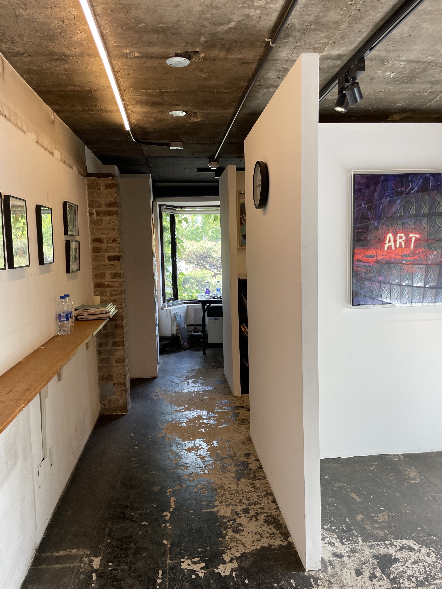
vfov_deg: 67.3
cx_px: 221
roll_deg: +2.4
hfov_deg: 53.1
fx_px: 443
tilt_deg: -4.1
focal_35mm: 26
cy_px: 294
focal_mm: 4.2
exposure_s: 1/120
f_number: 1.6
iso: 80
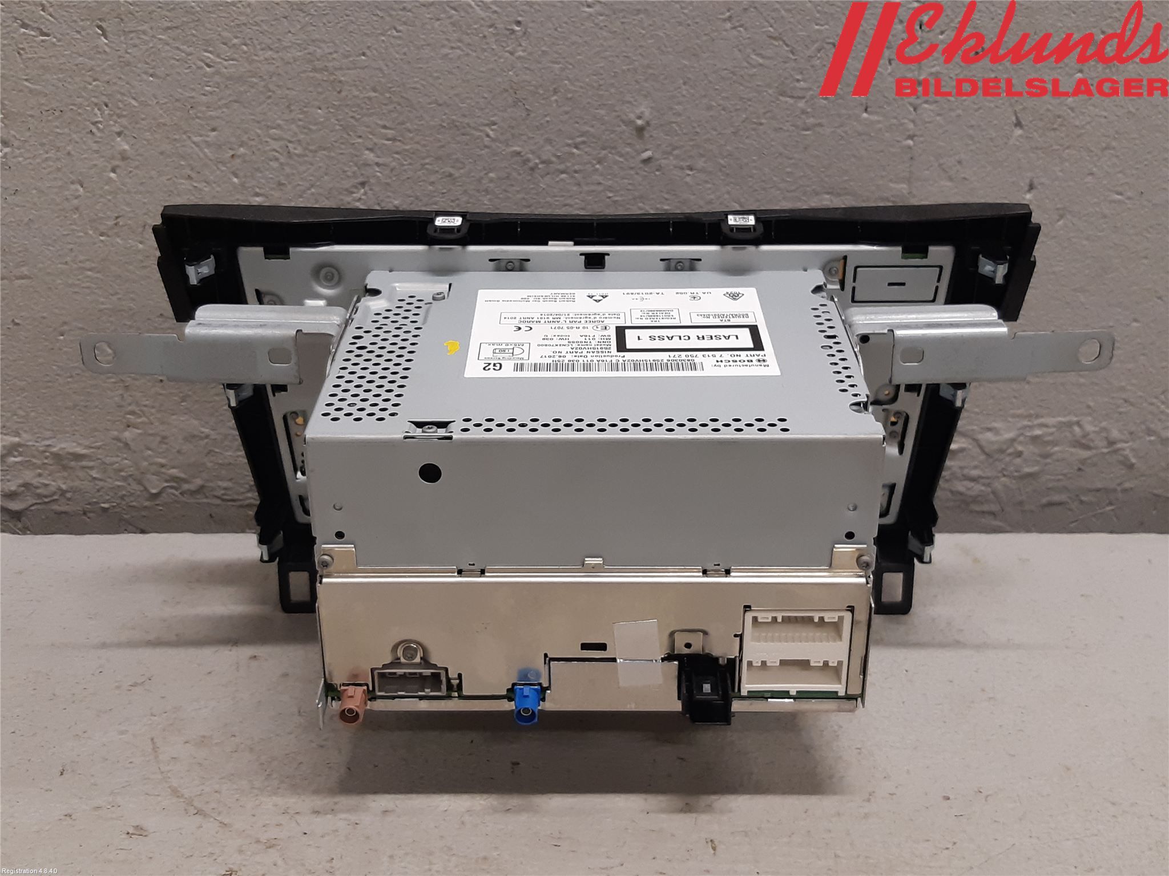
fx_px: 878
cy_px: 438
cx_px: 584
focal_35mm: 26
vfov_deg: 53.1
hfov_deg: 67.3
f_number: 1.7
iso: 125
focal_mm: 3.93
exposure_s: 1/50
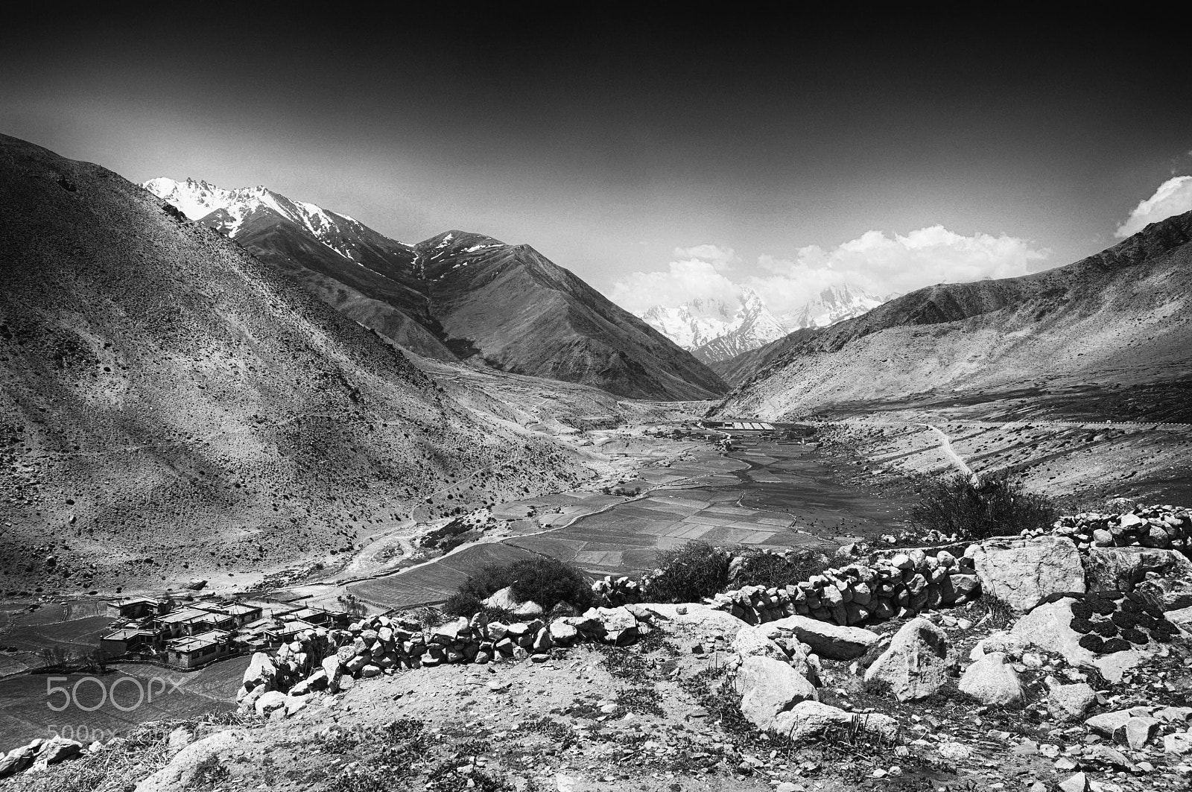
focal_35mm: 27
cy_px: 396
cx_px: 596
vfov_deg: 47.8
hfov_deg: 67.4
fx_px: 893
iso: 400
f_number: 9
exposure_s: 1/1000
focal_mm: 18
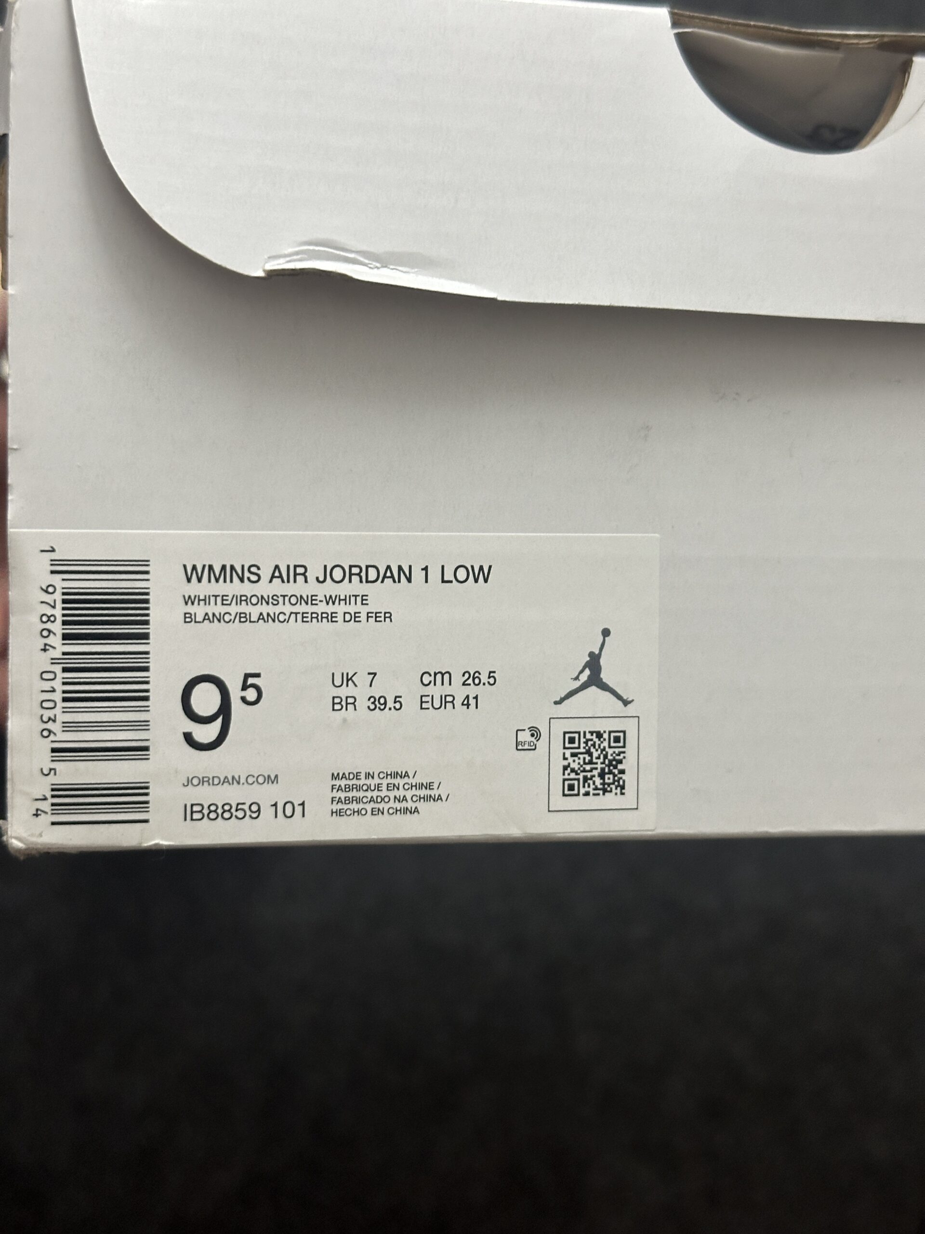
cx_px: 462
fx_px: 1710
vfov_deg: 39.7
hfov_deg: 30.3
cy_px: 617
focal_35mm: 48
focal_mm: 6.86
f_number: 1.78
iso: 160
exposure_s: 1/50
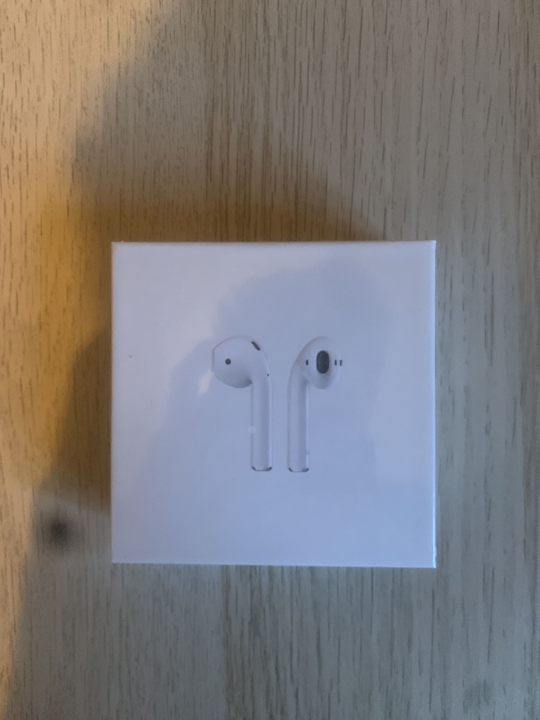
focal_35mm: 26
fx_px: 541
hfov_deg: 53.1
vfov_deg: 67.3
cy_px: 360
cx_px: 270
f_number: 1.8
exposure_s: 1/25
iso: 400
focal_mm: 4.25
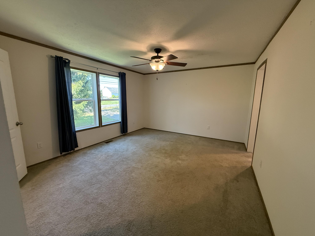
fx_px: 127
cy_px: 118
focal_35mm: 14
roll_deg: -0.9
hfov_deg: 102.1
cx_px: 158
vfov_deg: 85.7
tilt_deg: -7.1
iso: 400
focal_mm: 2.22
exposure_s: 1/120
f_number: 2.2
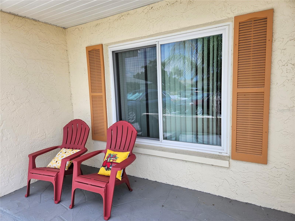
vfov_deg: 58.9
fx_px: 196
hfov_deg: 73.9
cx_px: 148
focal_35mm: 23
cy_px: 110
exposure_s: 1/1265
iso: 40
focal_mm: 5.4
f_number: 1.8
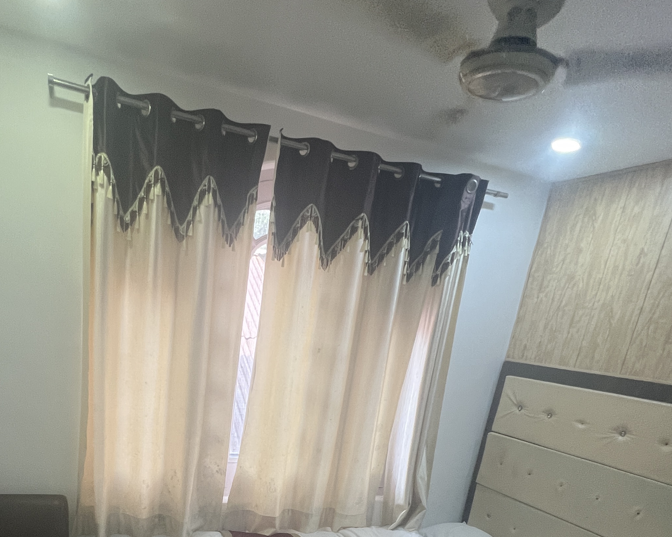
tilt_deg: -20.2
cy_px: 511
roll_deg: -6.6
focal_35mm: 25
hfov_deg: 67.1
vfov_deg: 48.8
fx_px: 497
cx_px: 253
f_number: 1.8
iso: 200
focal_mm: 1.57
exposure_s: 1/100
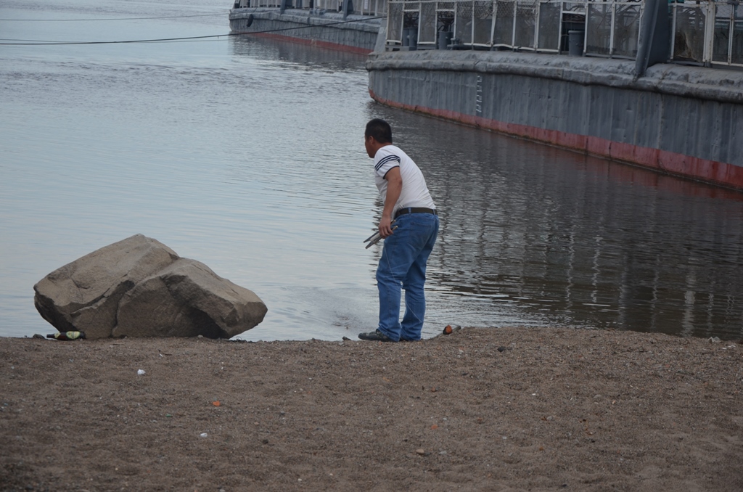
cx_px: 372
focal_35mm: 105
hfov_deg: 19.5
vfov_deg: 13.0
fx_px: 2162
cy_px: 246
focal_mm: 70
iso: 200
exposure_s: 1/125
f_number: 5.6
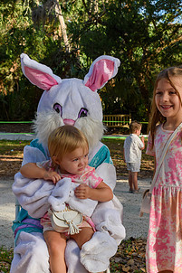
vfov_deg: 26.4
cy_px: 191
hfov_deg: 17.9
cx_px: 92
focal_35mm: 76
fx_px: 577
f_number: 8
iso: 250
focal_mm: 34
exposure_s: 1/250
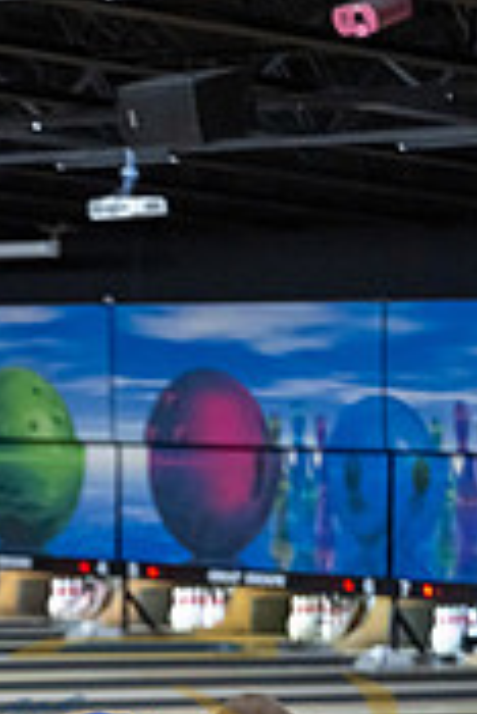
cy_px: 898
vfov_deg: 11.2
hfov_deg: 7.6
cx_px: 90
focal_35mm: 180
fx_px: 3570
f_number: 2.8
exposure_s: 1/800
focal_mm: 70
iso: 4000
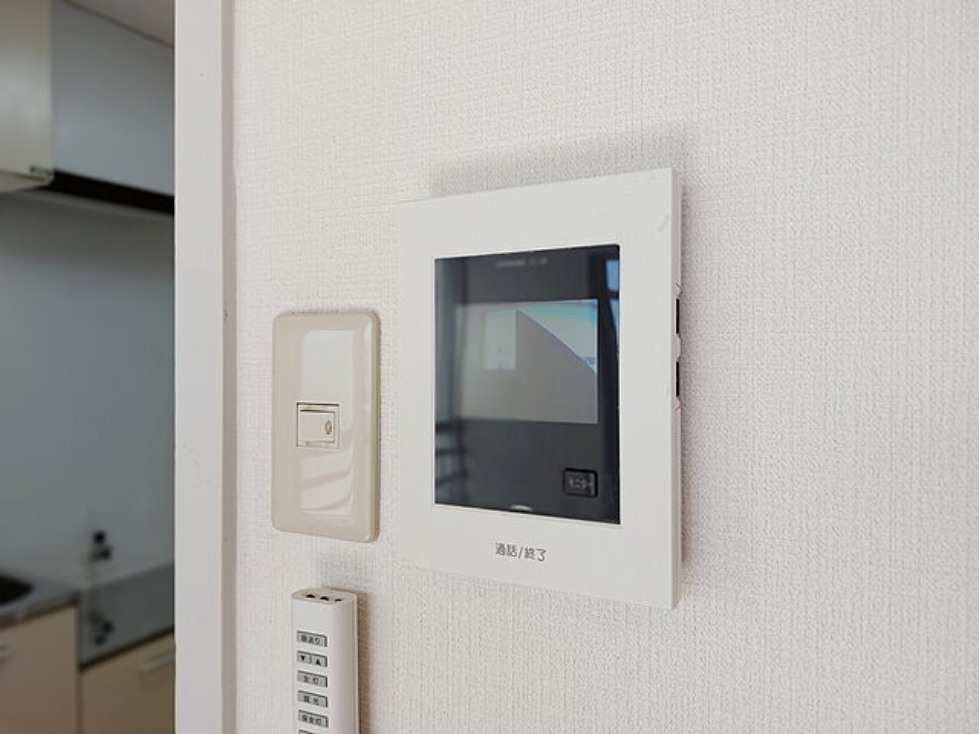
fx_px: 679
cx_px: 490
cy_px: 367
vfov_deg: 56.8
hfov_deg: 71.6
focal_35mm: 24
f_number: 1.8
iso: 25
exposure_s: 1/201
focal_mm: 5.23
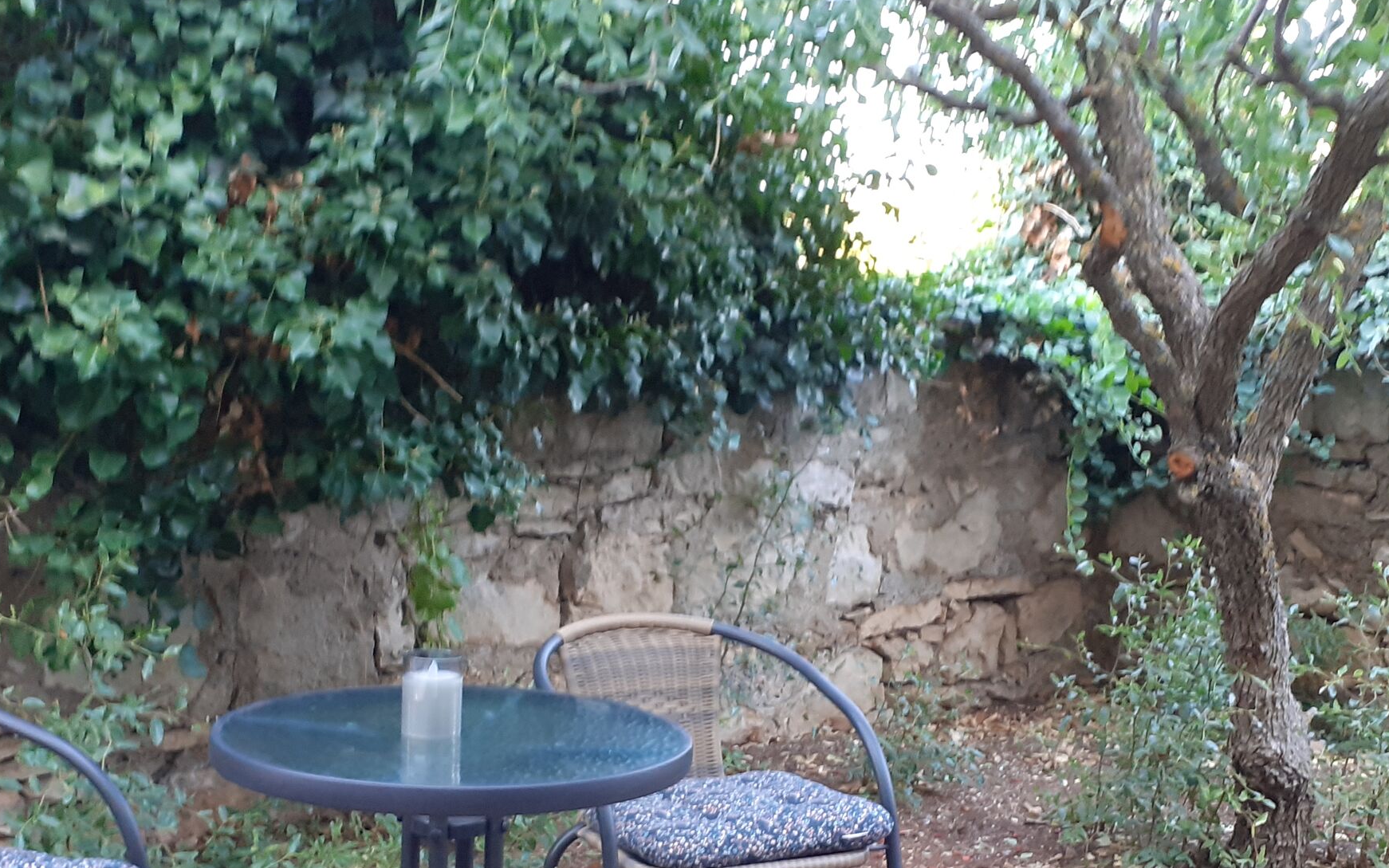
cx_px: 615
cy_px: 650
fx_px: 1741
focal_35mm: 46
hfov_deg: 43.4
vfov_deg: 27.6
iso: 125
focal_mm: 3.6
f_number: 1.9
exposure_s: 1/50
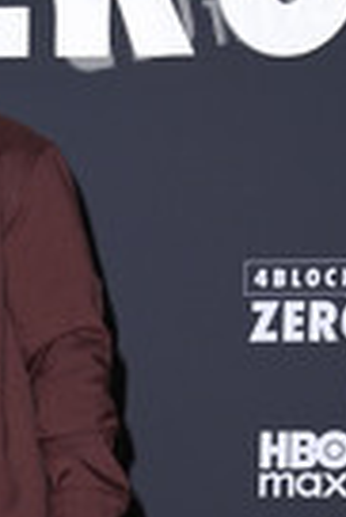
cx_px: -103
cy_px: 551
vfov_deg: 11.1
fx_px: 2617
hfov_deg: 7.5
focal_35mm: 182
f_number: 5.6
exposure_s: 1/250
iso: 500
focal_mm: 62
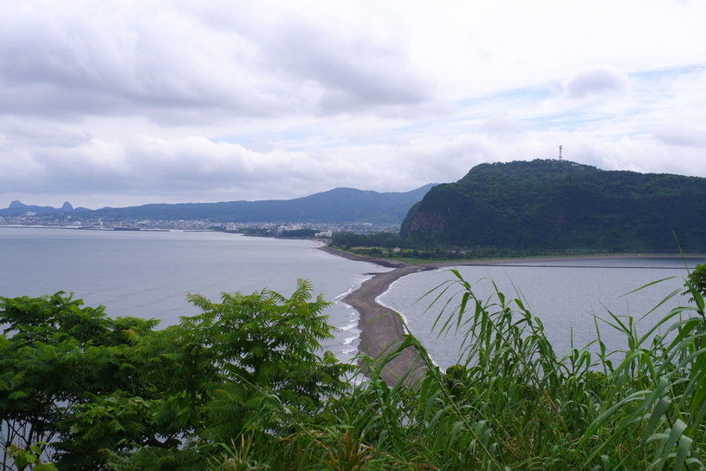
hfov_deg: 43.6
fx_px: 882
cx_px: 353
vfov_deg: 29.9
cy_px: 236
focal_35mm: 45
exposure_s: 1/2500
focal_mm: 30
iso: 200
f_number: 4
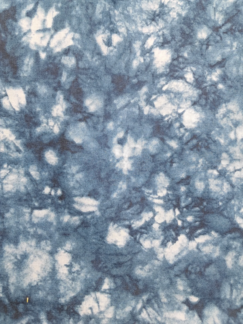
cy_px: 162
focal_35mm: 27
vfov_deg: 65.3
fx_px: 253
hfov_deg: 51.4
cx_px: 122
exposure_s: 1/50
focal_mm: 4
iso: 125
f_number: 1.8
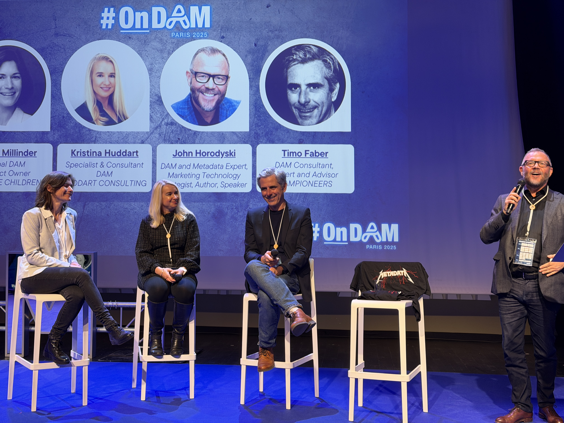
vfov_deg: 30.3
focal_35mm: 48
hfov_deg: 39.7
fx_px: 782
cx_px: 282
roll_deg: +0.0
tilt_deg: +0.9
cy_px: 212
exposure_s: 1/51
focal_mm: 6.76
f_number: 1.78
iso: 100
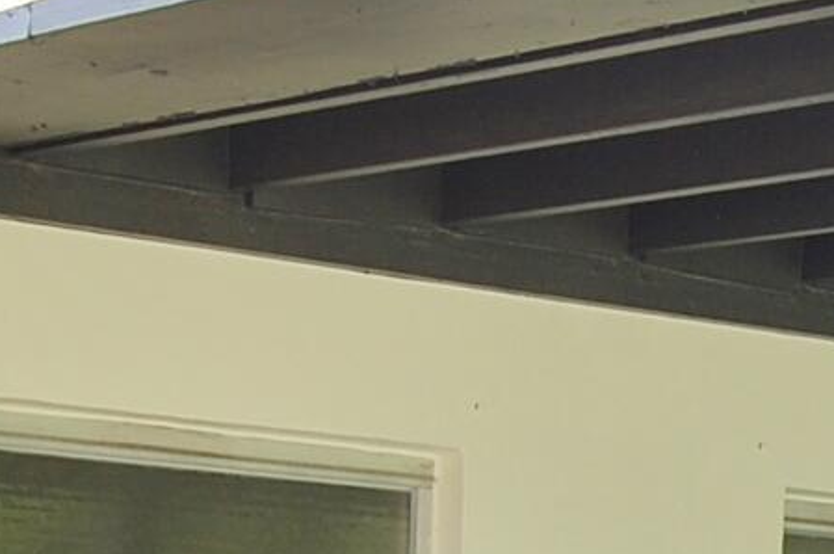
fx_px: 4534
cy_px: 866
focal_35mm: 196
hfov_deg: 9.9
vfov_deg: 6.9
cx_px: 1549
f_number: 5.6
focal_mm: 26
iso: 200
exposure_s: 1/125
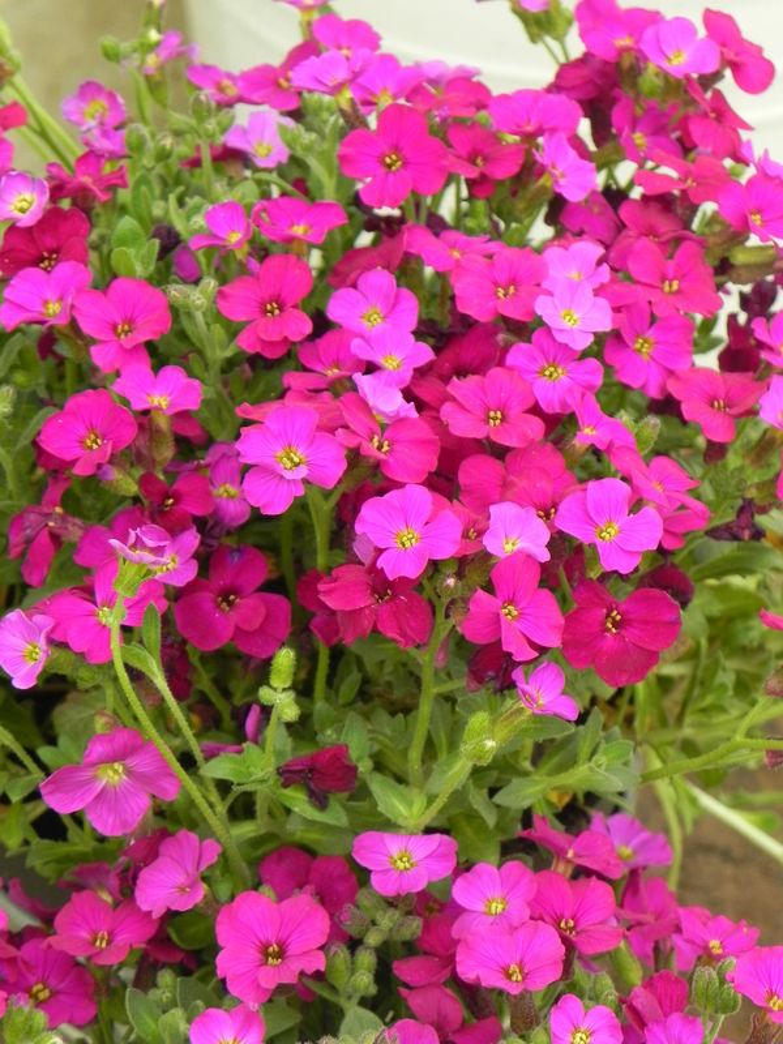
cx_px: 392
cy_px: 522
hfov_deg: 12.7
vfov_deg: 16.8
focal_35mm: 117
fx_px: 3529
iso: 160
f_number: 4.5
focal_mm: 20.8
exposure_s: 1/200
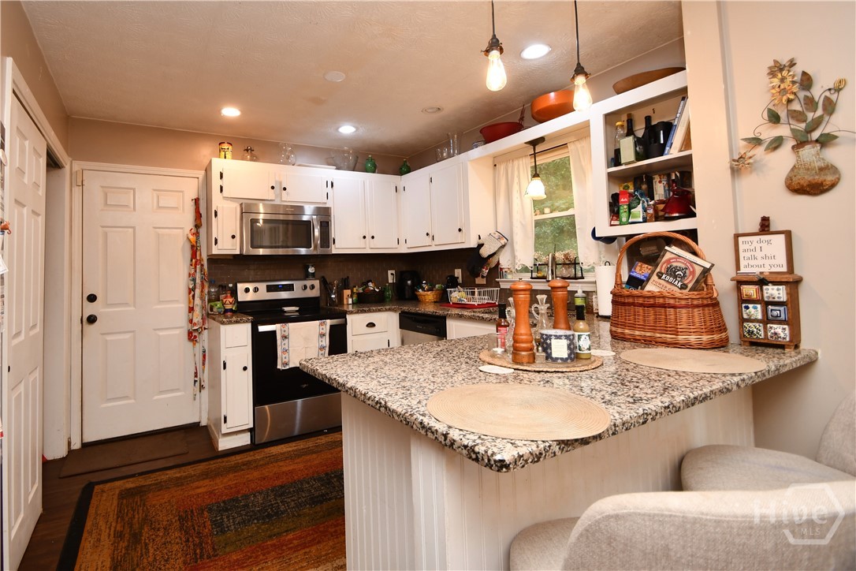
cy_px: 286
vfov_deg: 77.3
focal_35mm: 15
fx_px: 357
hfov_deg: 100.4
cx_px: 428
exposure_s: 1/60
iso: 400
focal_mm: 10
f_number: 4
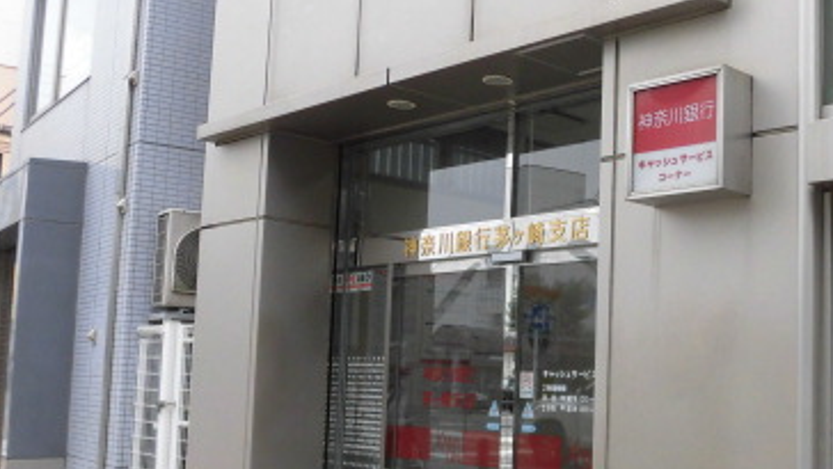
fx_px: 1016
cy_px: 286
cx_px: 606
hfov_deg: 43.4
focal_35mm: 46
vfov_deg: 25.9
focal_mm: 4.3
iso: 100
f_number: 3.1
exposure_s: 1/640
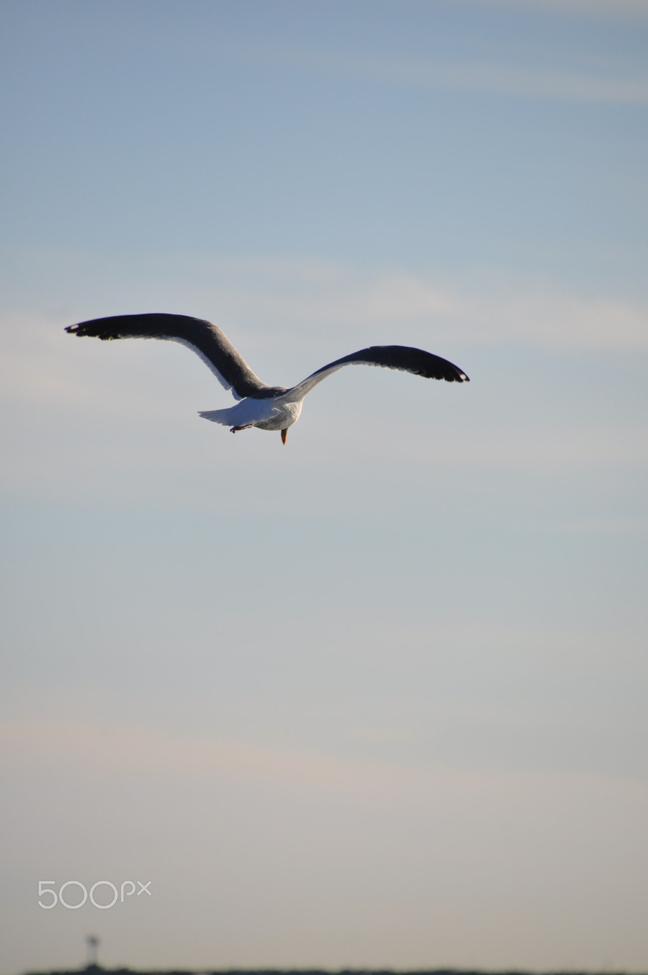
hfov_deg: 3.0
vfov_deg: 4.6
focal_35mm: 450
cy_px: 488
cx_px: 324
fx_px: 12178
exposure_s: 1/1250
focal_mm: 300
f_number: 9
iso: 200
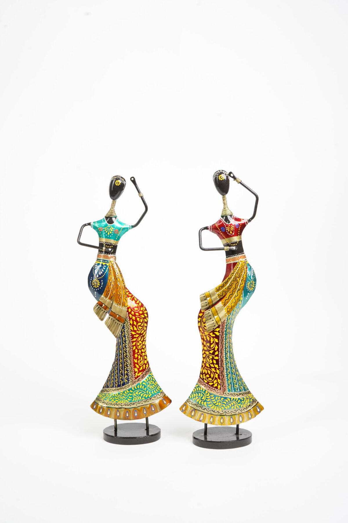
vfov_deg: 47.4
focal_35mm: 41
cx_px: 174
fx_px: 594
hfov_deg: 32.6
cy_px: 262
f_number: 11
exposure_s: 1/160
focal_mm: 41
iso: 3200
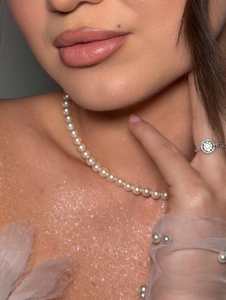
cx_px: 104
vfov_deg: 16.8
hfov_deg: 13.0
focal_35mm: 114
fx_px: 992
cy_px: -10
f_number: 1.78
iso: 64
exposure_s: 1/83
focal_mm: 6.76
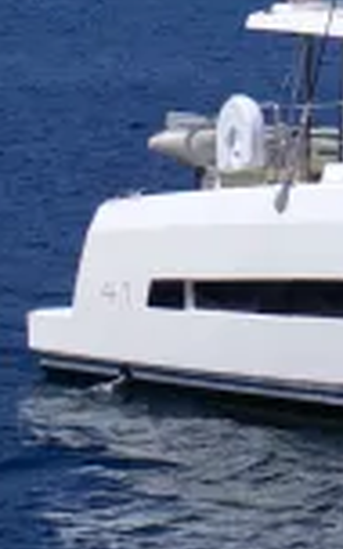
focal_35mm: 226
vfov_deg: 8.7
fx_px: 3380
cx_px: 913
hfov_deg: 5.5
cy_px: -578
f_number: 13
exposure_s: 1/800
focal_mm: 25
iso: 200
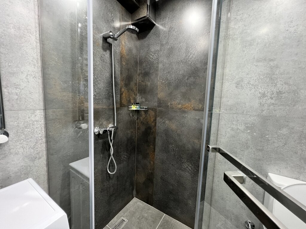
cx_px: 153
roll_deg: -1.9
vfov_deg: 89.9
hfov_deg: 106.2
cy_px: 114
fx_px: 115
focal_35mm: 13
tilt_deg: -6.0
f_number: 1.8
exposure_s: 1/50
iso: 400
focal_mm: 1.57
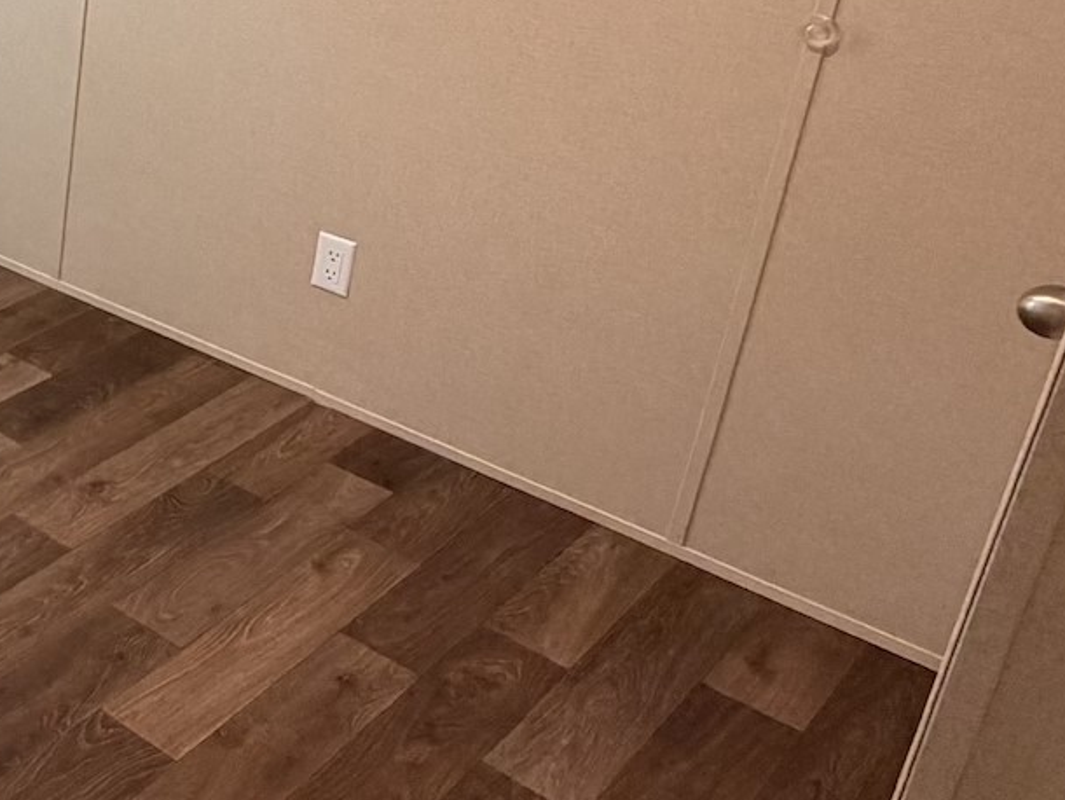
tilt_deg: -19.1
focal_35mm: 47
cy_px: 101
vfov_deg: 29.8
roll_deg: +1.1
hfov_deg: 30.1
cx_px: -389
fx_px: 1447
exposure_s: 1/60
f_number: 2.2
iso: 200
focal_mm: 2.22
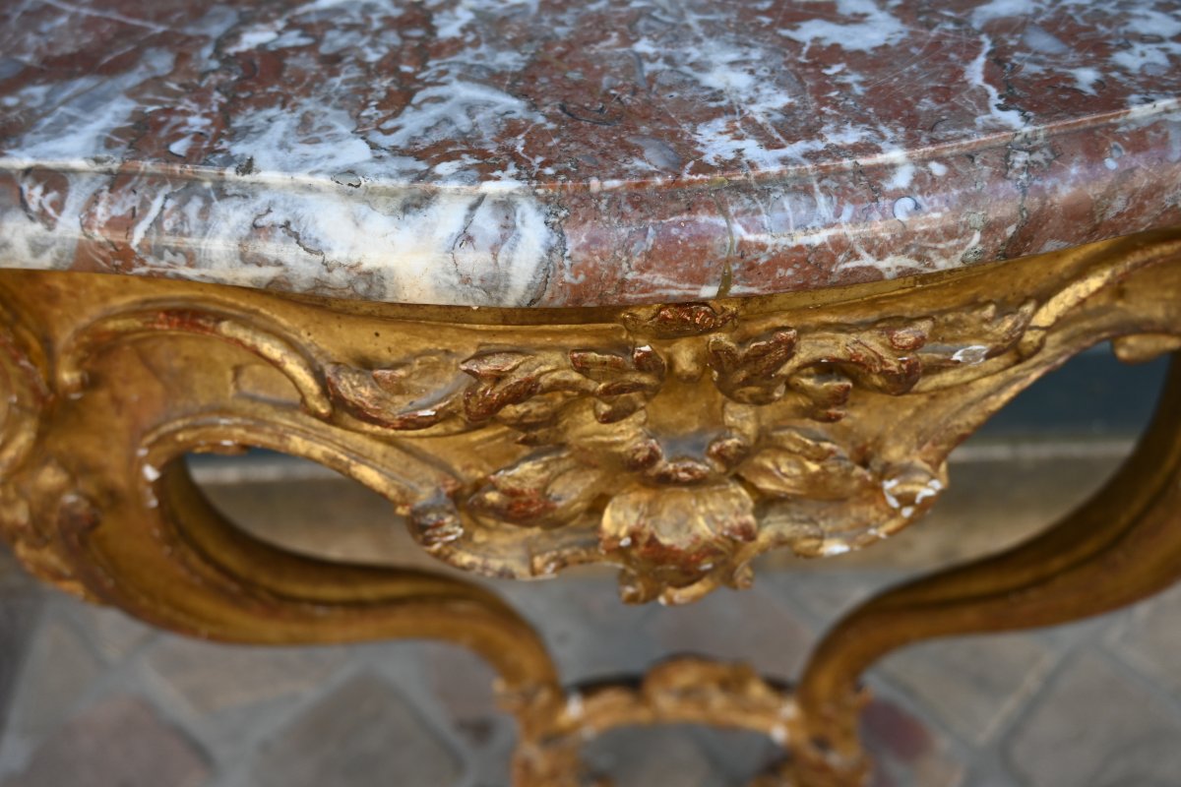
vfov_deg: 36.2
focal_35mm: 37
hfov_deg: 52.2
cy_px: 394
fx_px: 1206
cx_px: 590
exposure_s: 1/250
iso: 220
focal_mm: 24.5
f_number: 4
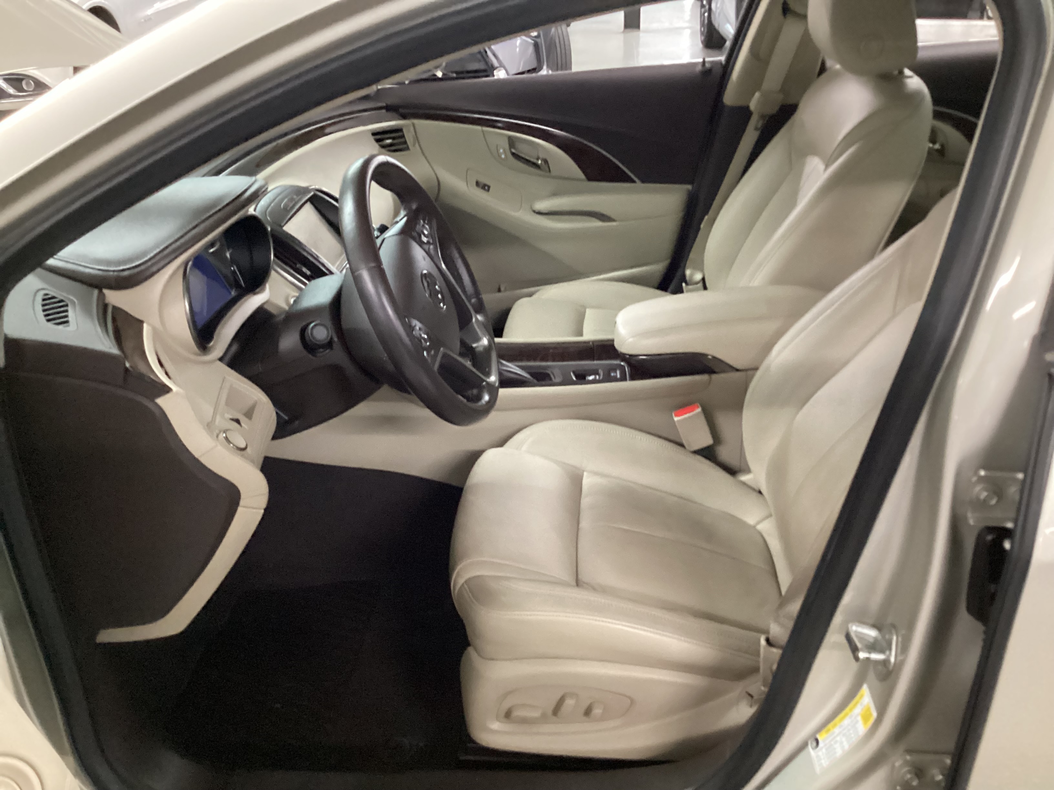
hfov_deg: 58.4
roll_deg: +2.2
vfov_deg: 45.4
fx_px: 944
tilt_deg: -28.0
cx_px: 527
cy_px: 395
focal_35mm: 31
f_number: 2.4
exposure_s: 1/30
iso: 800
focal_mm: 3.3
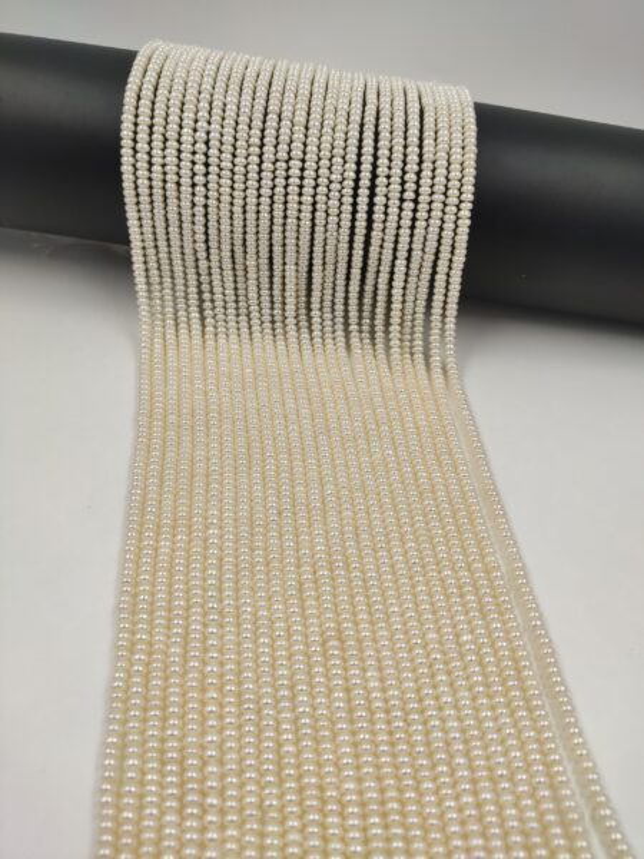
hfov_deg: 53.1
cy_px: 430
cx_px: 322
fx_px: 645
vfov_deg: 67.3
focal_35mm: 26
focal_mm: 4.77
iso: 112
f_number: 1.75
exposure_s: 1/270
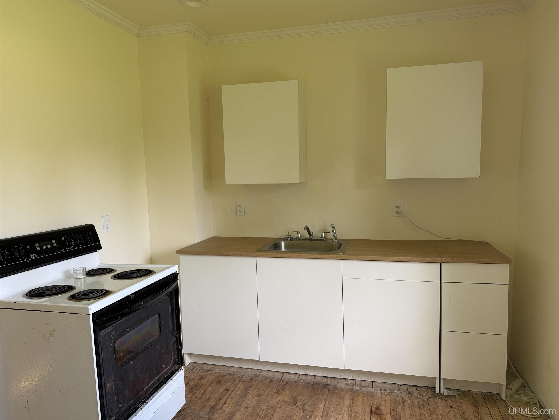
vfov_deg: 56.8
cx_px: 280
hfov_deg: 71.6
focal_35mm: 24
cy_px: 210
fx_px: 388
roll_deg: +0.9
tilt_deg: -6.9
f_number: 1.78
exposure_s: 1/121
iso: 64
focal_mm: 6.76
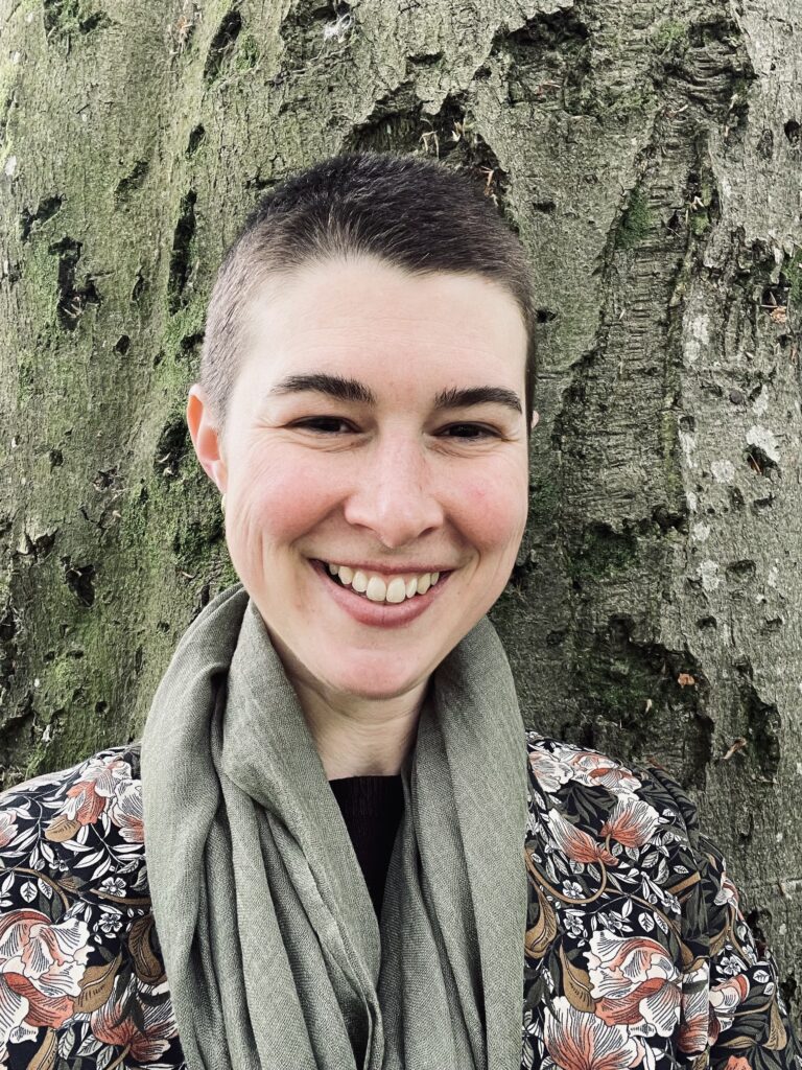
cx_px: 401
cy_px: 535
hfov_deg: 46.8
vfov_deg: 60.0
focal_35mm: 30
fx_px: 927
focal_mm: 2.71
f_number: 2.2
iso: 100
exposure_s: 1/62
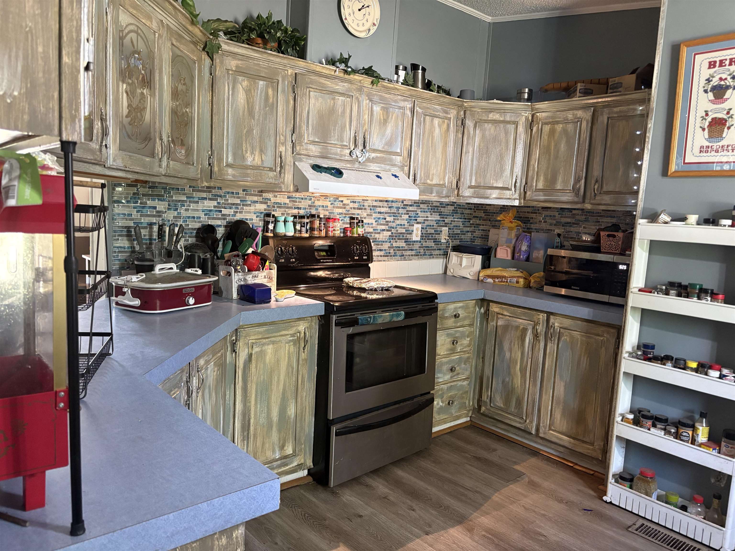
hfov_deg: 67.3
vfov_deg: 53.1
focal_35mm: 26
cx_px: 368
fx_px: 552
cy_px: 276
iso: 400
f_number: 1.6
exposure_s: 1/40
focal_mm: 5.96
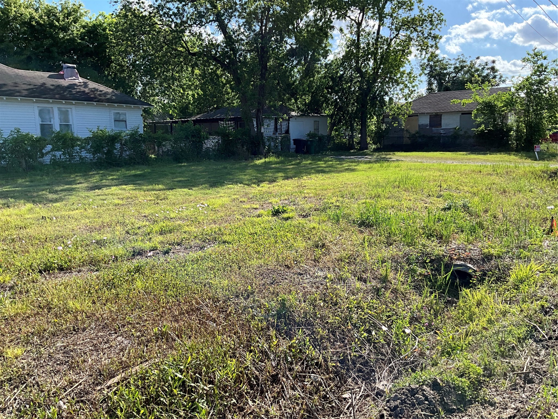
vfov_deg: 48.2
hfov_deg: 61.7
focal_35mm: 29
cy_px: 210
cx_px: 279
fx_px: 467
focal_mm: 3
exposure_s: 1/1035
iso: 25
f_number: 1.8
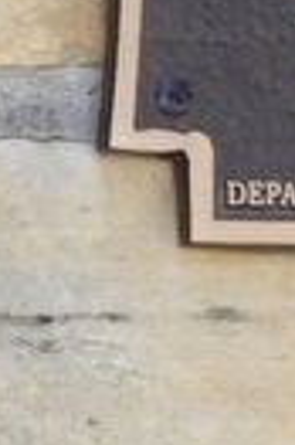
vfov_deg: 0.7
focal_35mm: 2795
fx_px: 34444
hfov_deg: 0.5
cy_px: 465
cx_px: 648
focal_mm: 78.9
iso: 200
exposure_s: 1/78
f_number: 4.2
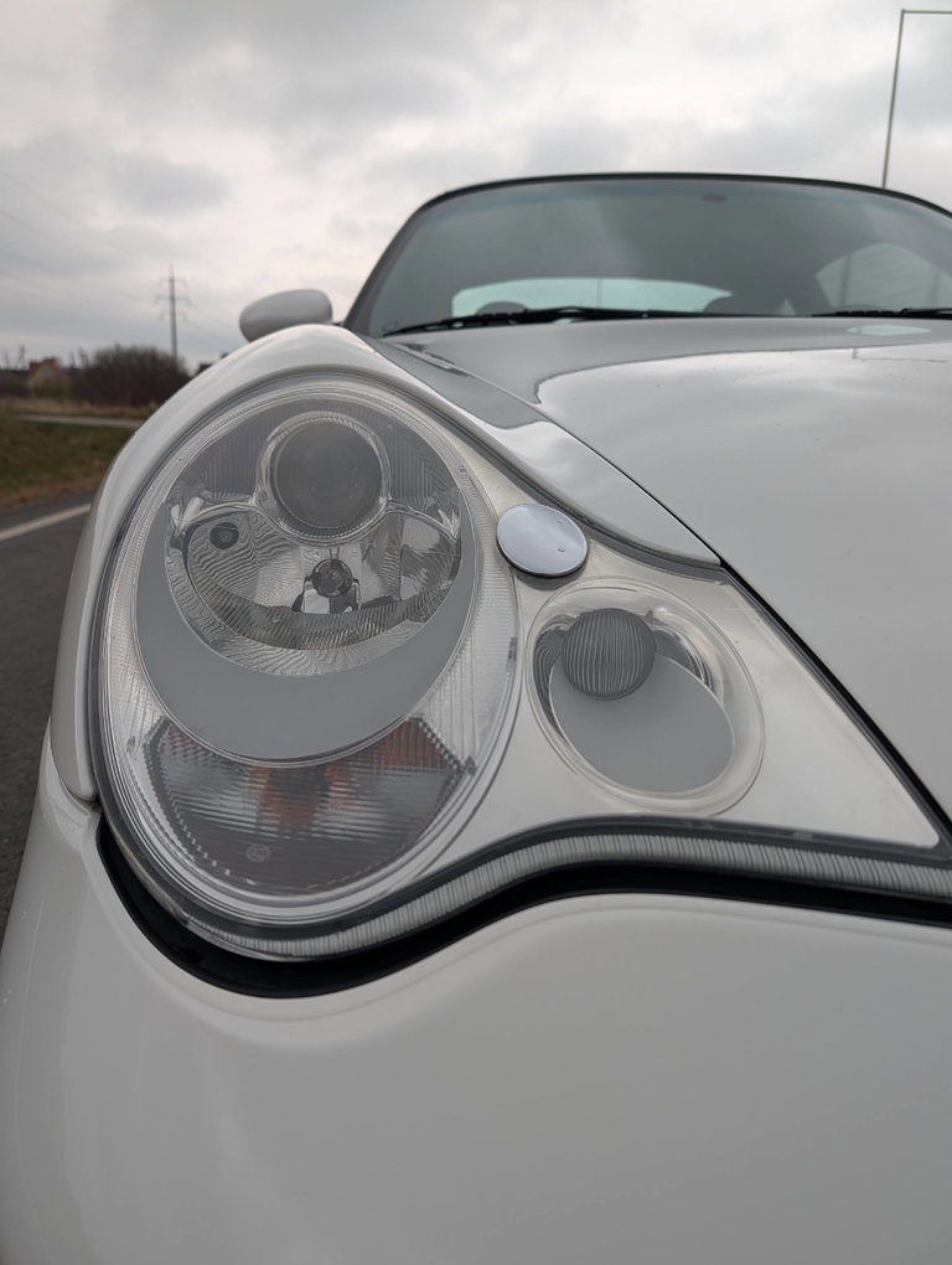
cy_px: 632
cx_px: 476
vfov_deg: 71.5
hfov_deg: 56.9
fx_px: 878
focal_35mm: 24
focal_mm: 6.9
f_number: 1.68
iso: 27
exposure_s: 1/244
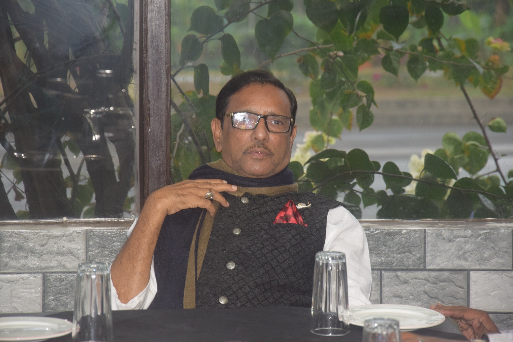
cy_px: 171
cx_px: 256
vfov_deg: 8.7
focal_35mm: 158
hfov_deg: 13.0
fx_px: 2244
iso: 800
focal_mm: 105
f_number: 5.6
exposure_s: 1/10
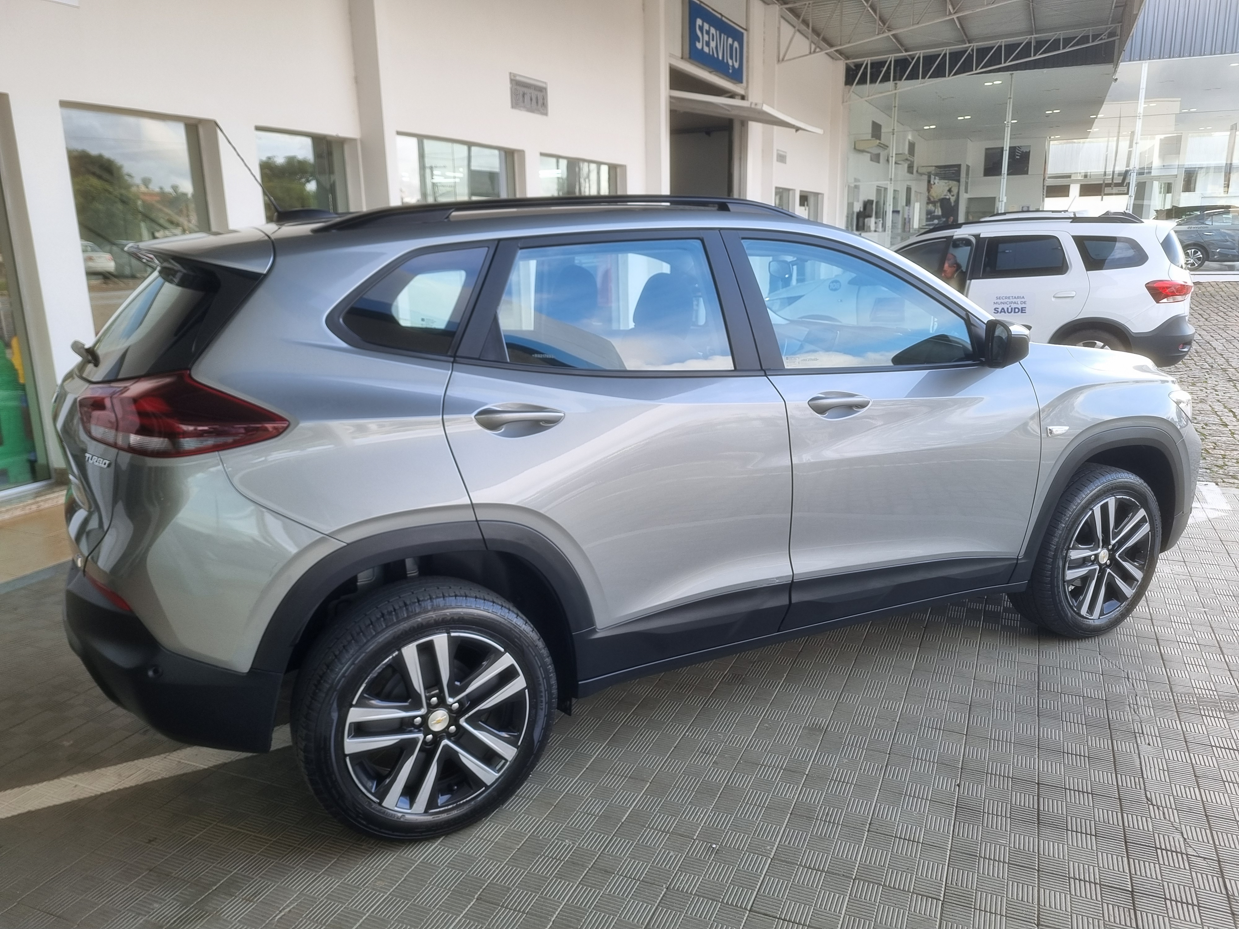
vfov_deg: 53.1
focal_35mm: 26
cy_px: 464
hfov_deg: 67.3
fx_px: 931
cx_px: 620
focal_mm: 5.4
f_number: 1.8
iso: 50
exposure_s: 1/186
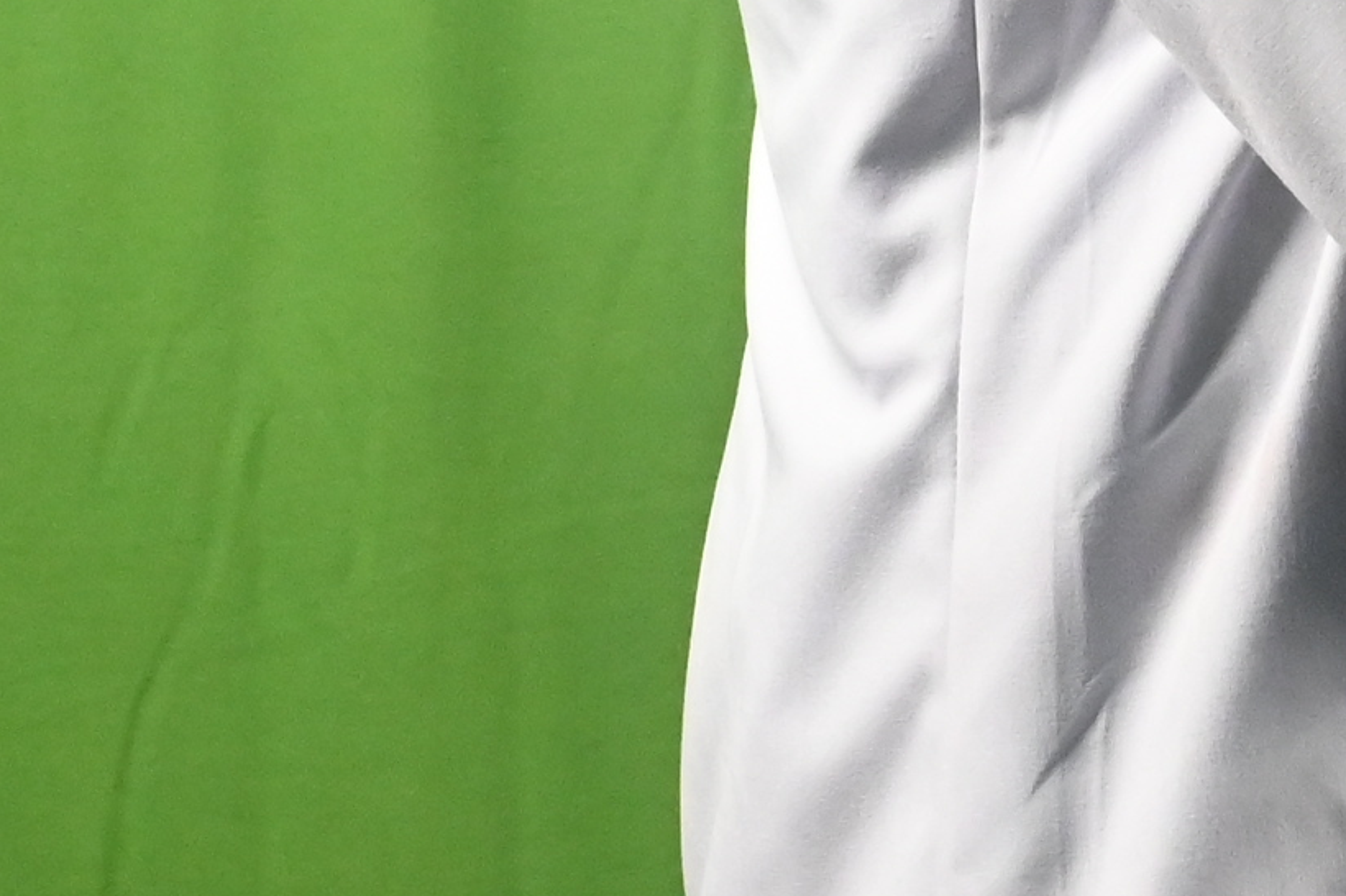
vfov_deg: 5.9
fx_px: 8670
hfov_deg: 8.7
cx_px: 2008
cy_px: -123
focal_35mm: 232
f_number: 9
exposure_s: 1/250
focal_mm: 42
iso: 5000
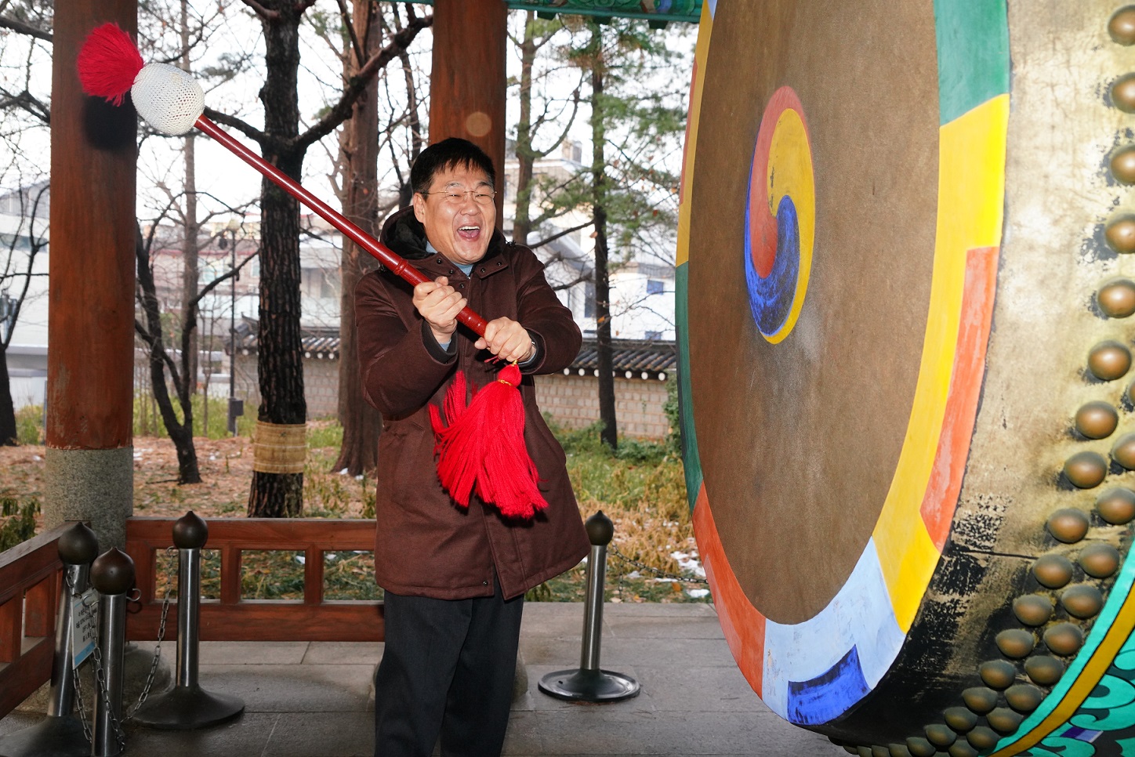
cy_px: 378
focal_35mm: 35
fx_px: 1104
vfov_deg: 37.9
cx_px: 568
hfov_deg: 54.4
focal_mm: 35
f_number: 6.3
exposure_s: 1/160
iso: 3200
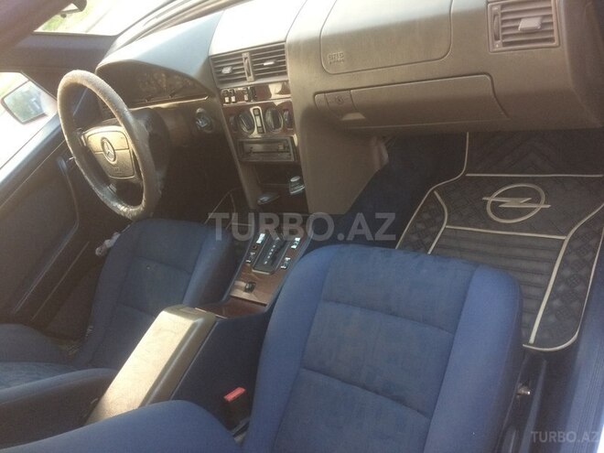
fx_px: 506
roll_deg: +40.4
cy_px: 226
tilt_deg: -36.9
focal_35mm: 29
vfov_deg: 48.2
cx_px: 302
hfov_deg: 61.7
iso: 160
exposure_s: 1/33
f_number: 2.2
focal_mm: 4.15
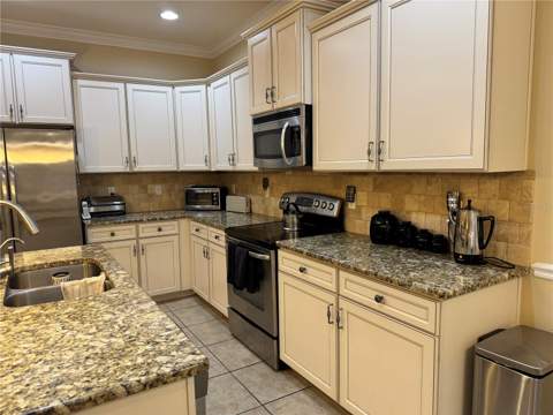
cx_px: 276
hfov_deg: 71.6
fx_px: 383
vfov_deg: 56.8
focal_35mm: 24
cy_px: 208
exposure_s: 1/60
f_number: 1.78
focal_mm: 6.76
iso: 160
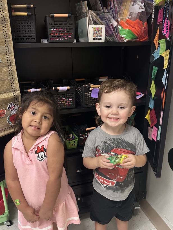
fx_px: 200
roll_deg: -0.6
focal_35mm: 30
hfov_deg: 46.8
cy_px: 122
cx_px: 85
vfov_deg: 59.9
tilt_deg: -20.5
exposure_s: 1/60
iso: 400
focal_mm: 6.86
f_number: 1.78
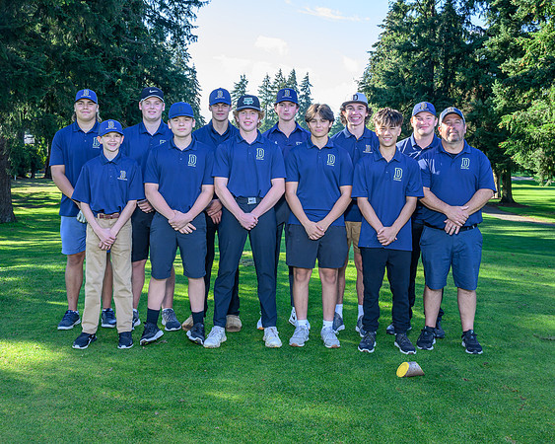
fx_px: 680
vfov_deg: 36.0
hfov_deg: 44.4
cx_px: 272
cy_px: 175
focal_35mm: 41
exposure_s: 1/125
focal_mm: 30
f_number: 6.3
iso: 200
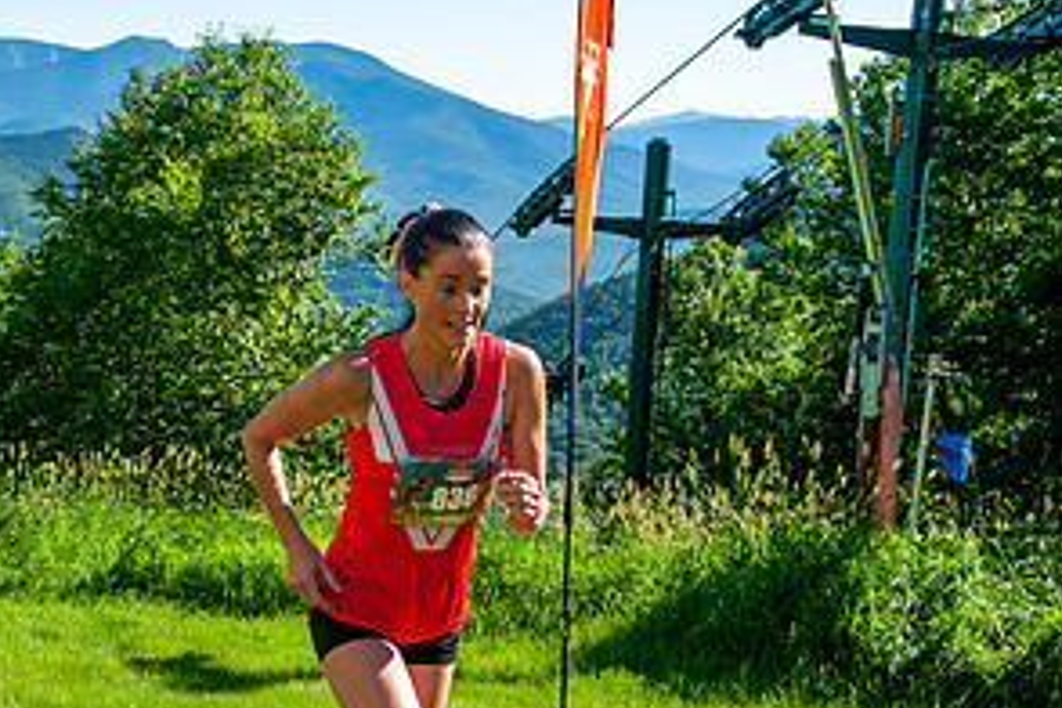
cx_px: 526
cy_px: 683
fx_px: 2301
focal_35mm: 78
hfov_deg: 26.0
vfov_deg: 17.2
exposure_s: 1/400
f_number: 8
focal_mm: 34
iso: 200
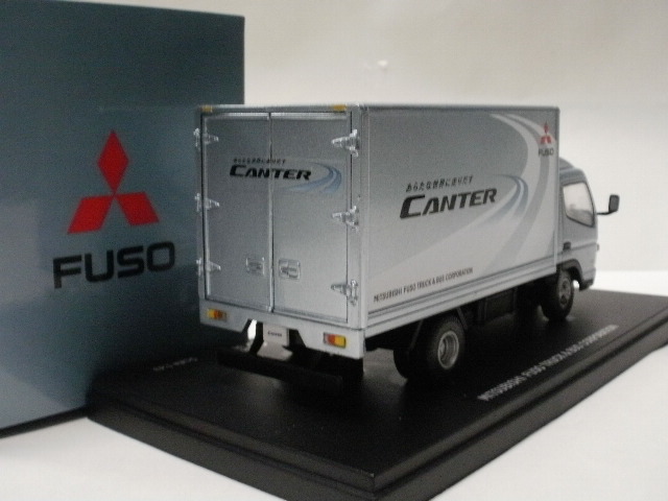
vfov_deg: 32.9
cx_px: 334
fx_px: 849
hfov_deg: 42.9
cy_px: 250
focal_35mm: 44
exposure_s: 1/15
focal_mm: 7.7
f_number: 4
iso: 400
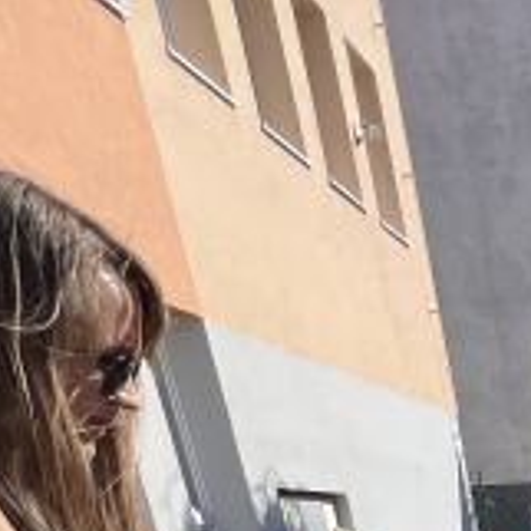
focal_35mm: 57
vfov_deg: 20.2
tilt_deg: -23.9
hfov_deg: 21.5
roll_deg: +2.2
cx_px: 917
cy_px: 986
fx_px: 989
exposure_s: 1/779
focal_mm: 1.57
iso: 32
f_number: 1.8
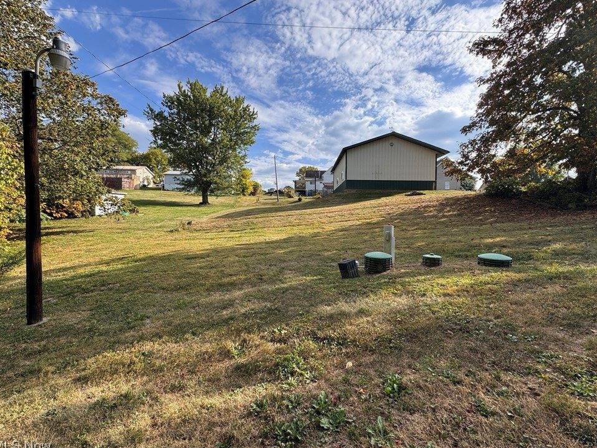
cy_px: 220
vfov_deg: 81.7
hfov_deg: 98.1
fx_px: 259
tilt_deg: -0.1
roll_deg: -0.3
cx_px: 309
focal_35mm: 15
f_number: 2.2
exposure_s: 1/1078
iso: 50
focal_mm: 2.22
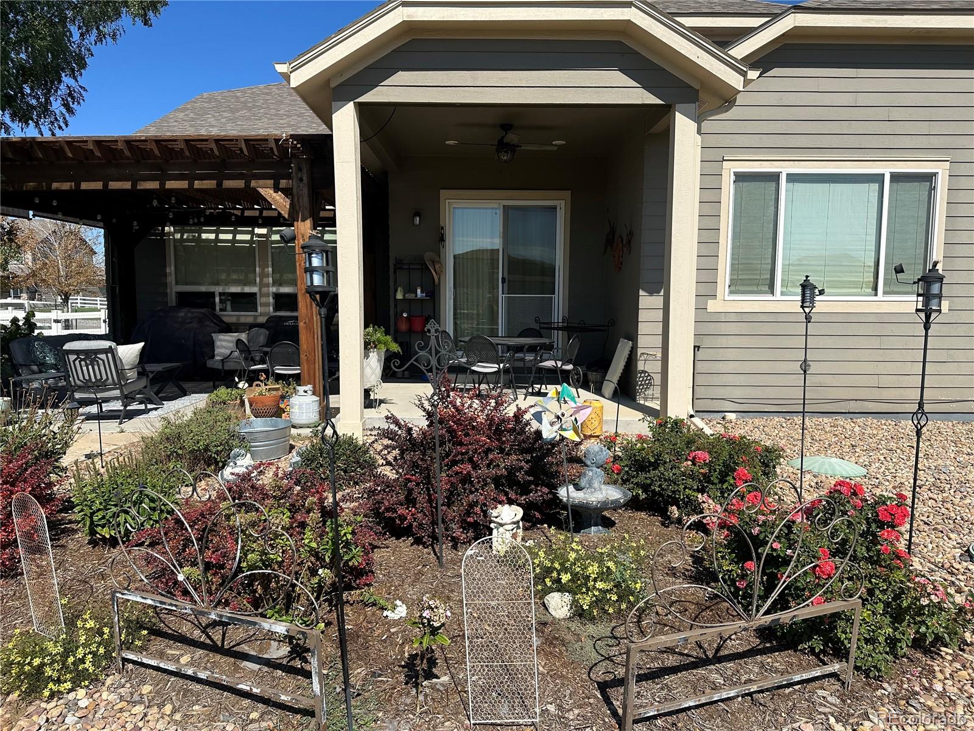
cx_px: 487
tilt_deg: -6.4
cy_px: 366
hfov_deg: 71.6
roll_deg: -0.7
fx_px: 675
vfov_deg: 56.8
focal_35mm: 24
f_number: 1.78
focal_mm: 6.86
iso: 80
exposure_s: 1/5525
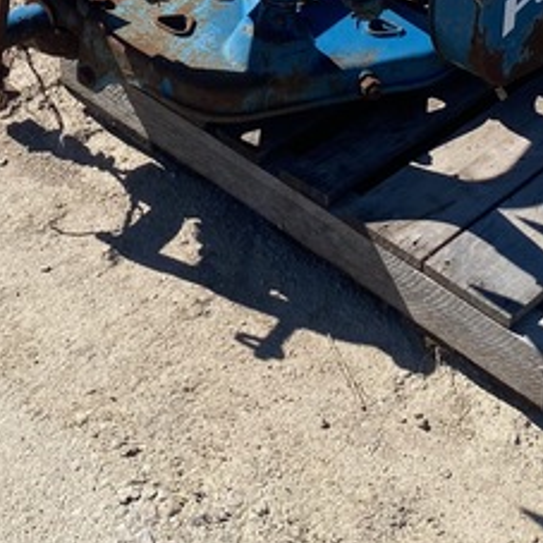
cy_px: -100
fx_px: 1438
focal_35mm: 81
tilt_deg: -26.3
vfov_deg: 20.1
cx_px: 292
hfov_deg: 21.4
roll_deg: +1.6
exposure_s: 1/2571
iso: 32
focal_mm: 4.25
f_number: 1.8
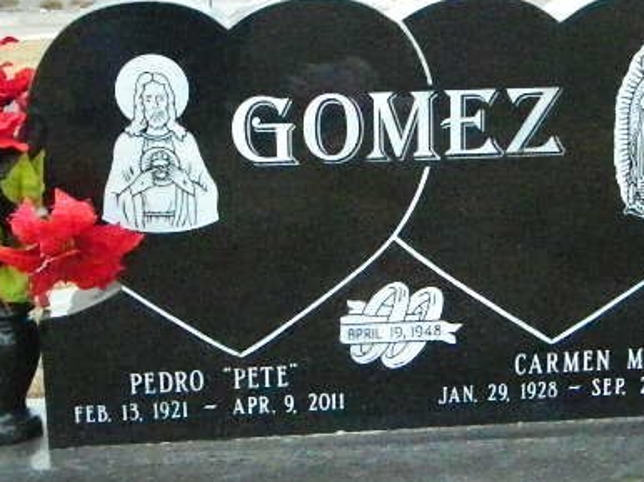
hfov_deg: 25.0
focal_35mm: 78
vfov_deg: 18.9
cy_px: 264
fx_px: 1450
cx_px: 387
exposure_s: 1/800
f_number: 10.2
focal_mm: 8.4
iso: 6400
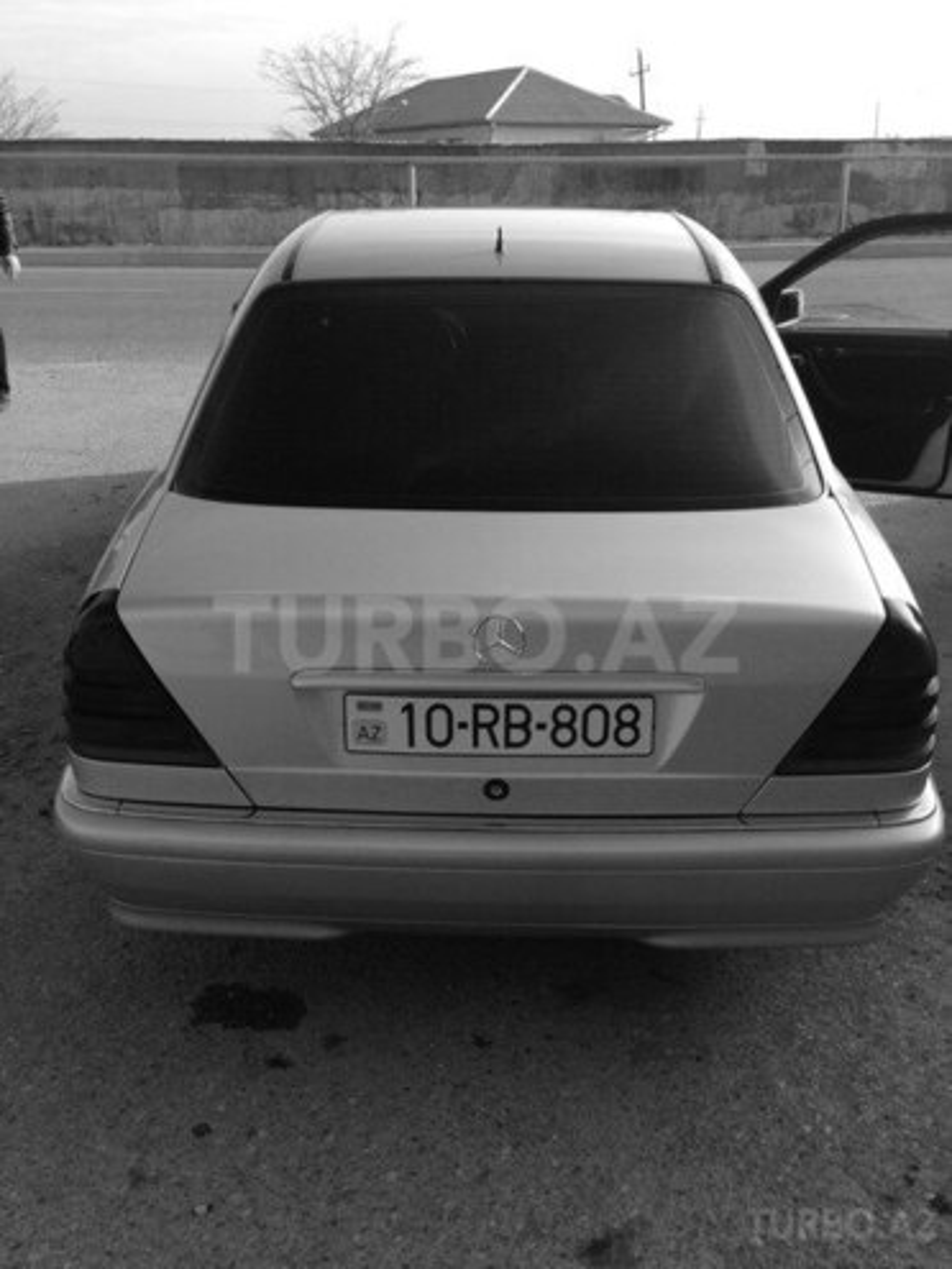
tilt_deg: -18.5
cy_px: 634
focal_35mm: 33
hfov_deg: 42.9
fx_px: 1210
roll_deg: -1.8
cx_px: 476
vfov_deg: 55.4
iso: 50
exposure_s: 1/577
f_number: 2.4
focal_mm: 4.12
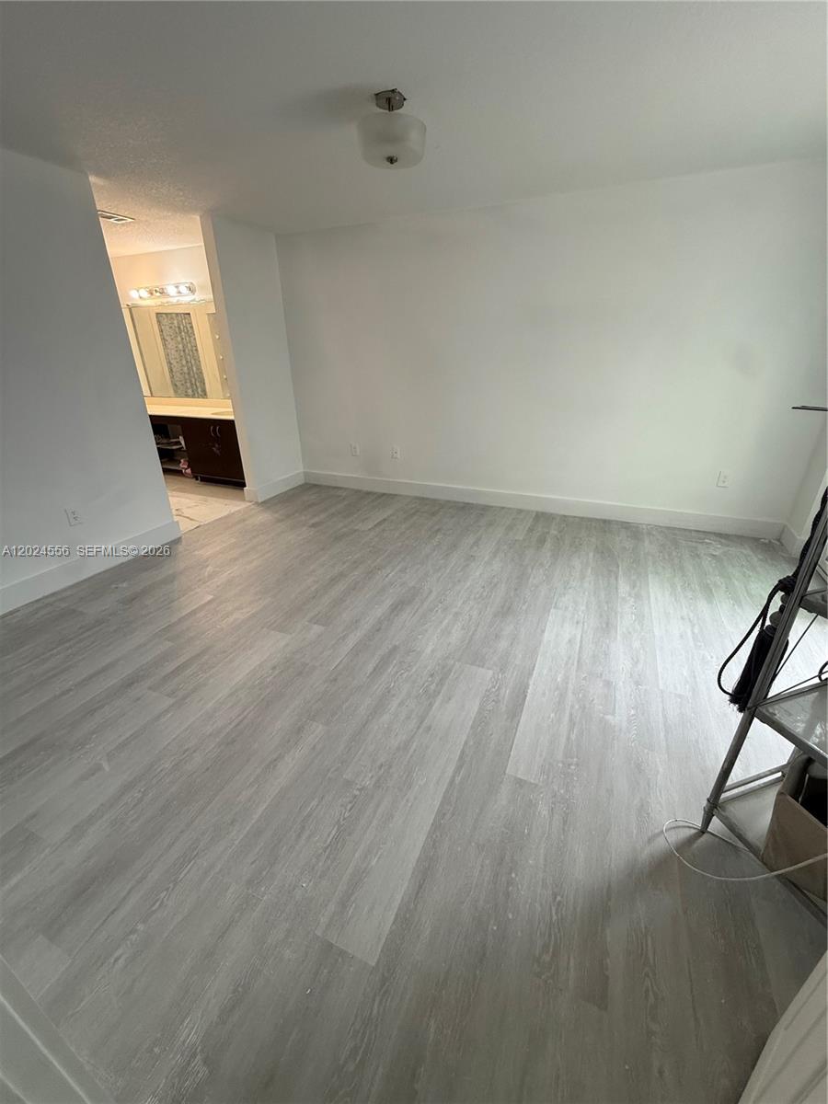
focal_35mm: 14
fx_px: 446
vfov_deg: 102.1
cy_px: 552
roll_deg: +0.1
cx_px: 414
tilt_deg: -23.7
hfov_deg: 85.7
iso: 200
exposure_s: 1/120
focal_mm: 2.22
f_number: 2.2
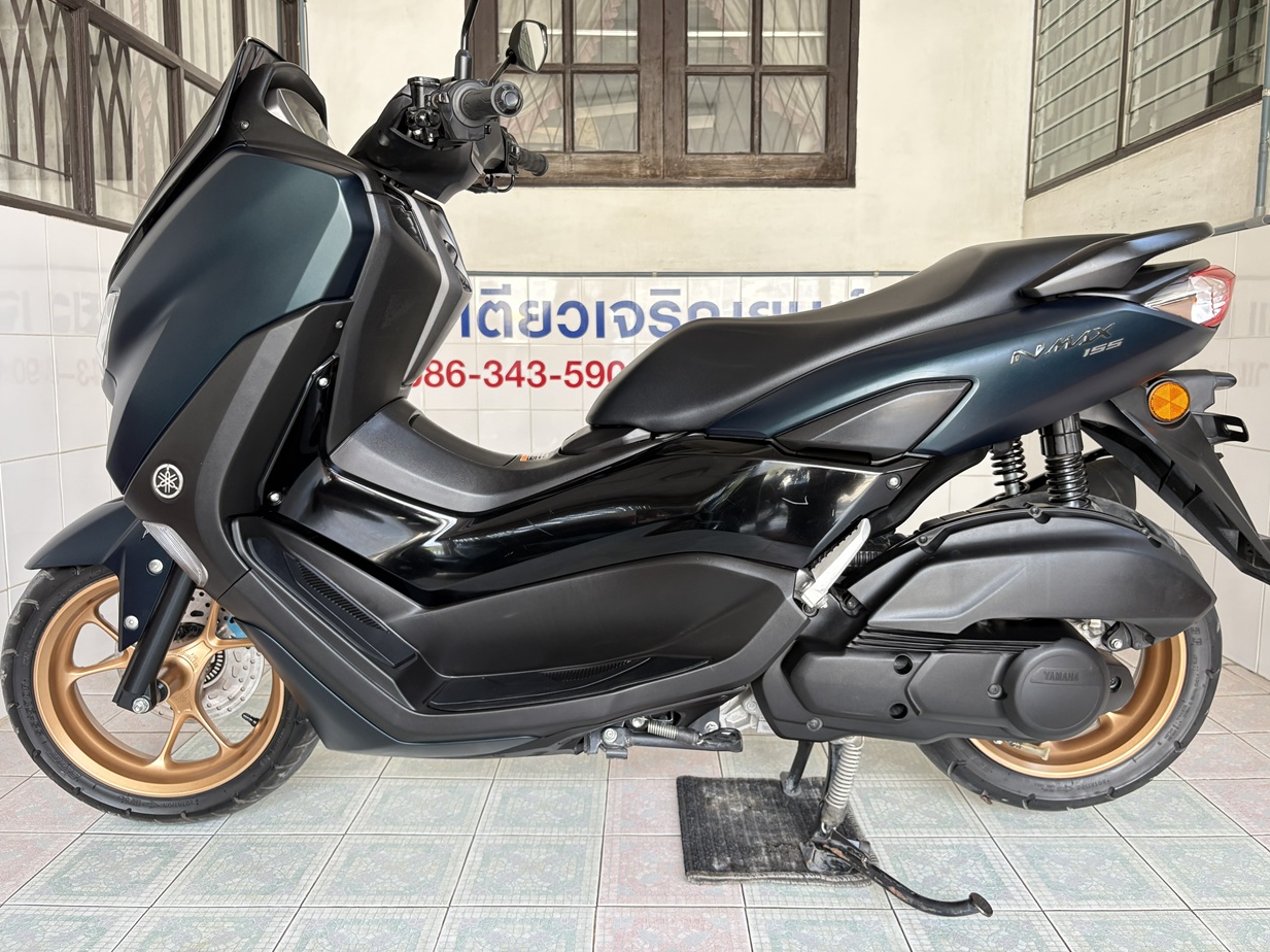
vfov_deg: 51.3
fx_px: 990
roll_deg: +0.6
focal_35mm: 27
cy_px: 461
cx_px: 647
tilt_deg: -6.4
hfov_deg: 65.3
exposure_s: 1/74
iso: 125
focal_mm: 5.96
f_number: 1.6
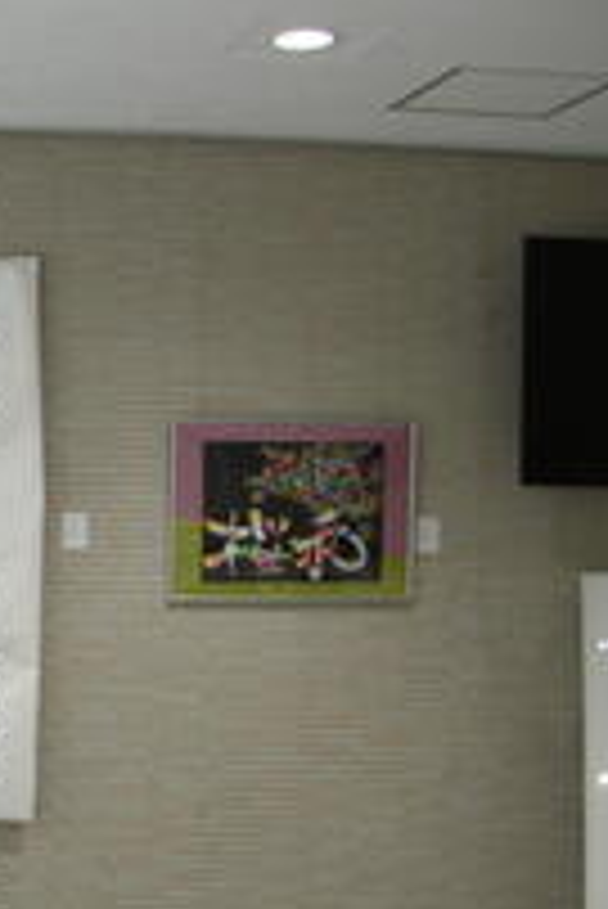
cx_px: -207
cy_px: 630
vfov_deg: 27.8
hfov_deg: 17.6
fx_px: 1821
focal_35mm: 72
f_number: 2.8
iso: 50
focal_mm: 5.8
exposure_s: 1/7.5
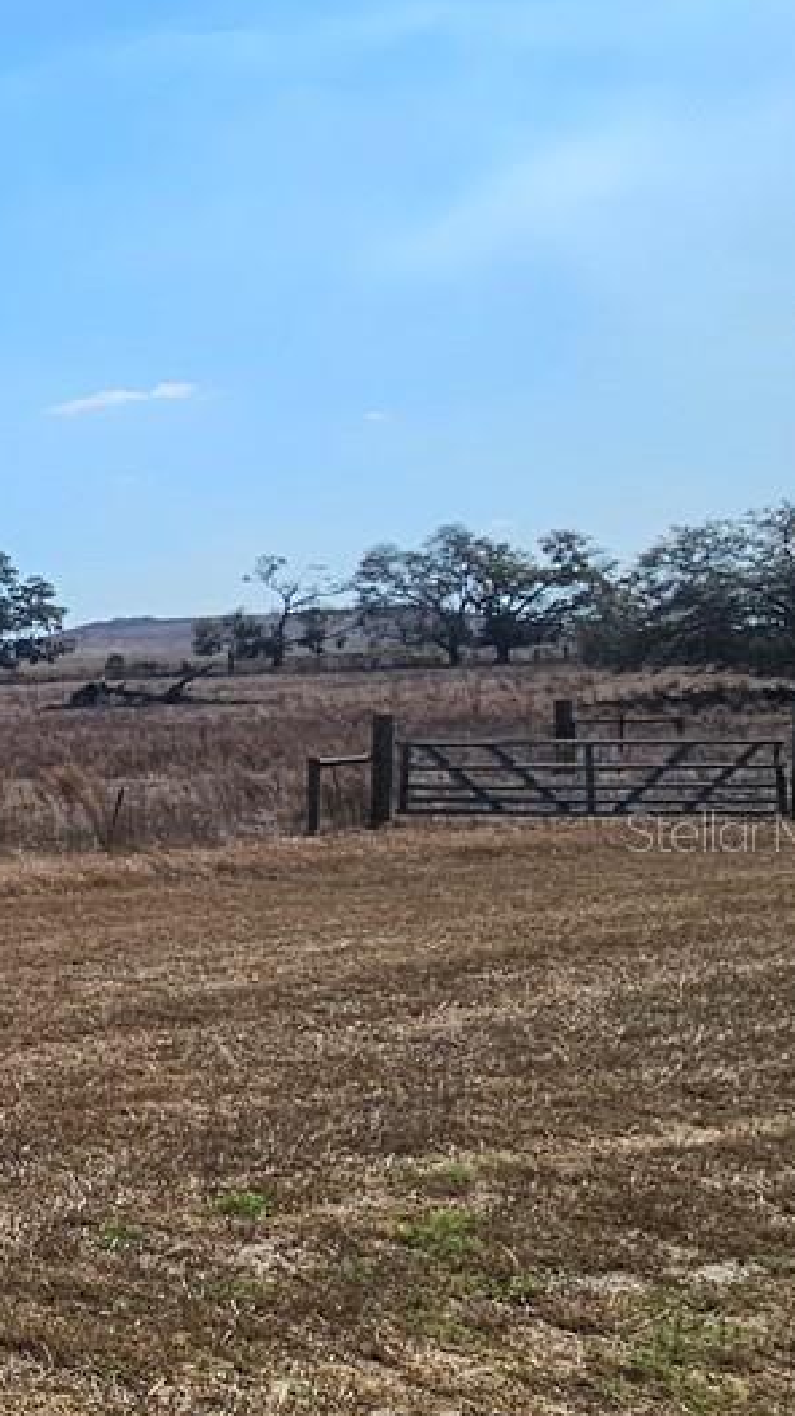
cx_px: -1270
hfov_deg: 13.8
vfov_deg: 47.2
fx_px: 1613
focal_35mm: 43
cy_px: 830
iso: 50
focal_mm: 2.2
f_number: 2.2
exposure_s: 1/4021
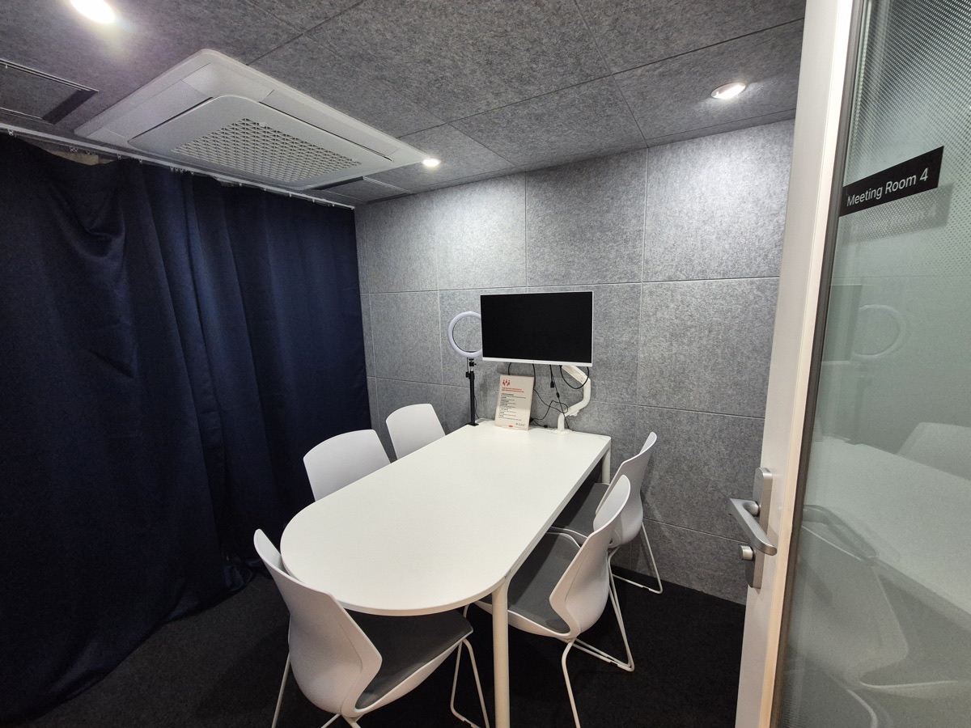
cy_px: 364
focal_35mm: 13
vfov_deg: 89.9
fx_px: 365
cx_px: 486
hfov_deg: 106.2
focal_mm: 2.2
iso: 500
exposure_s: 1/60
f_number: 2.2
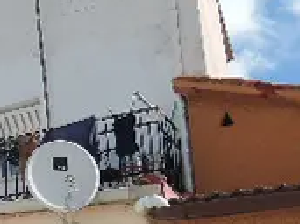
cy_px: 189
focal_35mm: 116
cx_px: -86
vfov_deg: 12.7
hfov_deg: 16.1
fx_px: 1005
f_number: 3.2
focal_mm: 6.6
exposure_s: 1/125
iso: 80
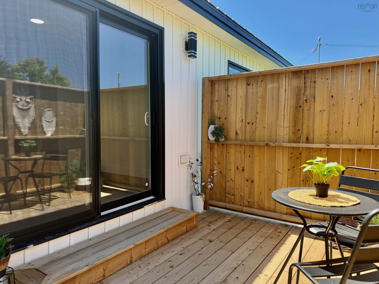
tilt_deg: -3.6
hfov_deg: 71.6
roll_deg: -0.5
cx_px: 190
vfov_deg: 56.8
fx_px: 263
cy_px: 142
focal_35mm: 24
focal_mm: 6.76
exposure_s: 1/1585
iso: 100
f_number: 1.78
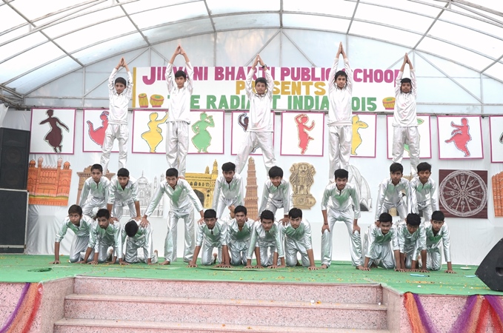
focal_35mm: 48
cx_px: 252
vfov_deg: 28.0
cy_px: 166
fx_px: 669
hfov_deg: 41.2
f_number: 8
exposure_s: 1/160
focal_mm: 32
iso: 500
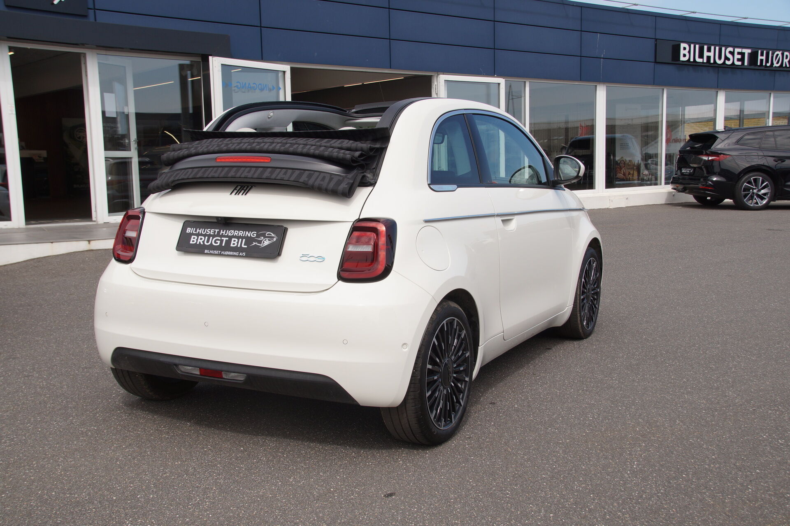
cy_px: 263
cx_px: 395
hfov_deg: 46.4
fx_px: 921
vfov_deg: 31.9
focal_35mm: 42
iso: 100
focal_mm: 28
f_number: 8
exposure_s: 1/250
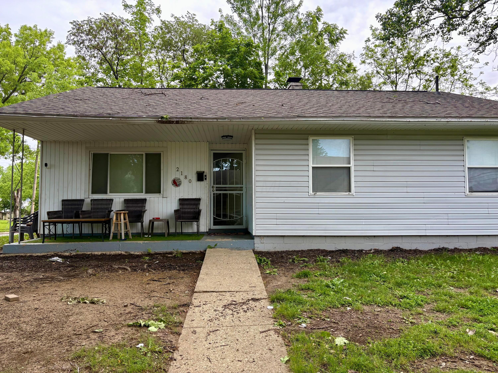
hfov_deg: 67.3
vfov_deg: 53.1
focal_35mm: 26
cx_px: 249
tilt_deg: +3.5
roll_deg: +0.6
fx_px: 374
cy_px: 186
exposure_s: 1/478
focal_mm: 5.96
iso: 64
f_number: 1.6
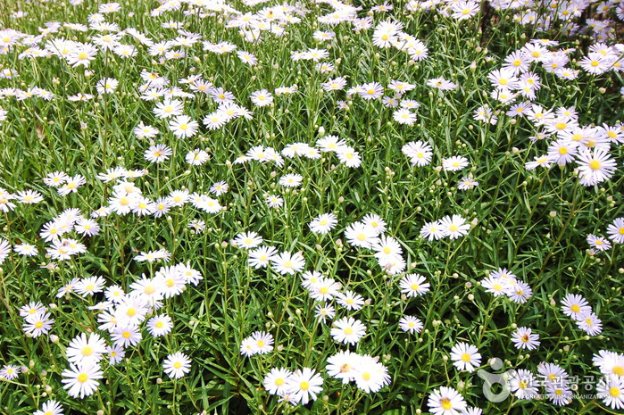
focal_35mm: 36
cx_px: 312
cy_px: 208
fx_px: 624
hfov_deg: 53.2
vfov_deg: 36.8
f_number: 4
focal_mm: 24
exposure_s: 1/500
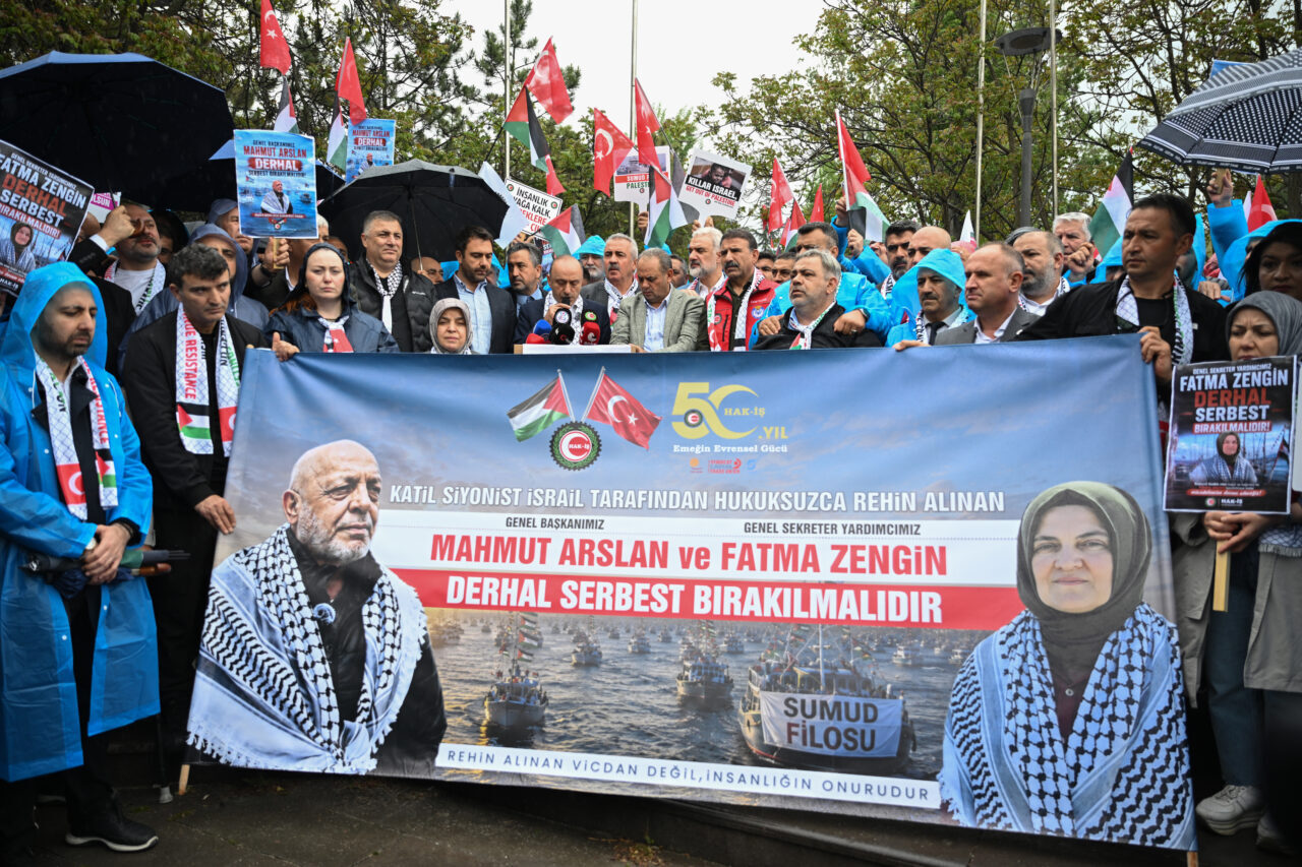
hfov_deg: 69.4
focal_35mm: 26
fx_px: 940
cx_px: 651
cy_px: 434
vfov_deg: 49.5
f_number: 2.8
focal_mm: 26
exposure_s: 1/400
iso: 160
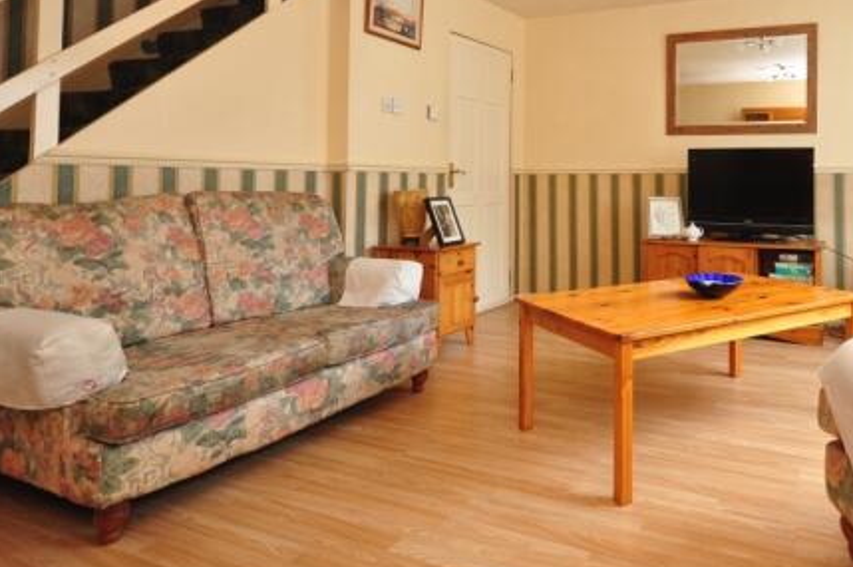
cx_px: 600
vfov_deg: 47.5
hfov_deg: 65.9
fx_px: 624
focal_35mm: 26
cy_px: 163
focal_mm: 11.5
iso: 200
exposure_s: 1/25
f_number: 5
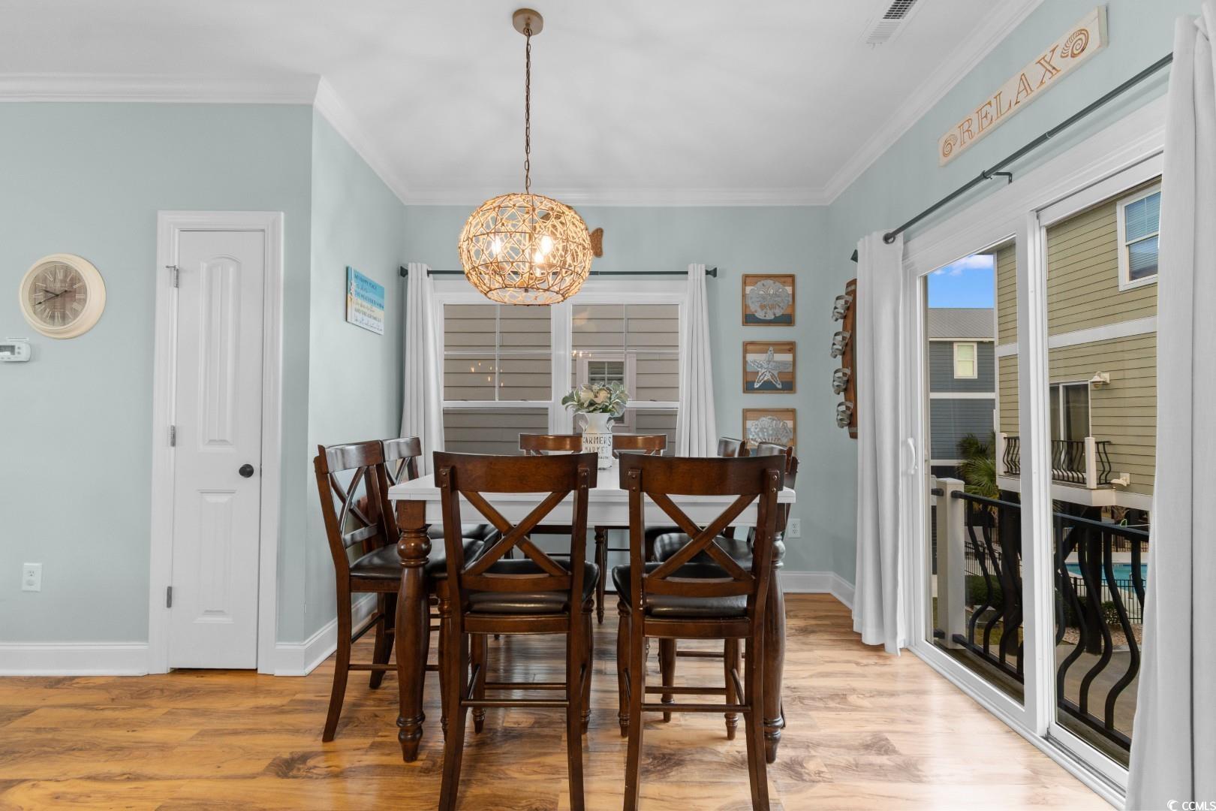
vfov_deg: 77.3
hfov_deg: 100.4
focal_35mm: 15
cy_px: 406
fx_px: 507
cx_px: 608
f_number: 4.5
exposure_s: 1/8
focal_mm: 10
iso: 100
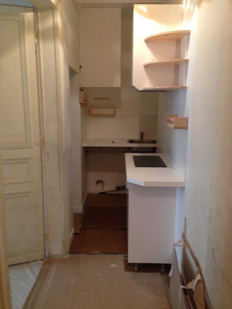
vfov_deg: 55.4
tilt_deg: -10.7
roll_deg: -1.1
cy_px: 154
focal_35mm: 33
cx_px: 116
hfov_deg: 42.9
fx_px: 295
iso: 125
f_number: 2.4
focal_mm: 4.12
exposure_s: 1/20
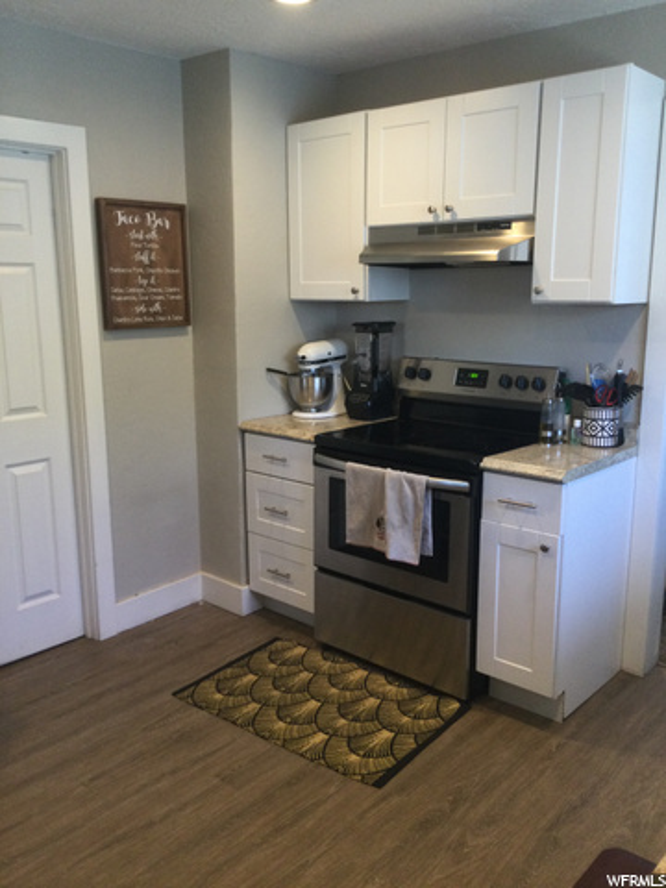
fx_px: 795
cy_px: 444
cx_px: 333
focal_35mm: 31
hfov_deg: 45.4
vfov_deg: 58.4
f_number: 2.4
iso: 80
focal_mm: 3.3
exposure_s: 1/30
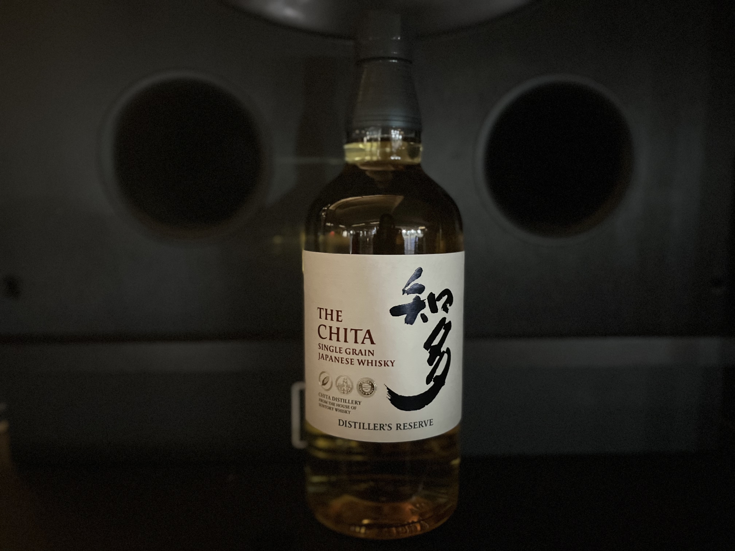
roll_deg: +0.1
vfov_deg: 53.1
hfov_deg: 67.3
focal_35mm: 26
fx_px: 552
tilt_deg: -5.3
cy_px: 276
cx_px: 368
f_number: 1.6
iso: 1600
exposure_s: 1/14
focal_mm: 5.1
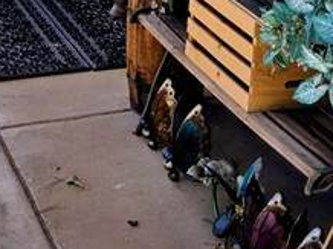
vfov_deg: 12.5
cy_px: -202
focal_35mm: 108
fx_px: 1038
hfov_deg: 18.2
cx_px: 235
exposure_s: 1/796
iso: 25
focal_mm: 5.4
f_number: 1.8
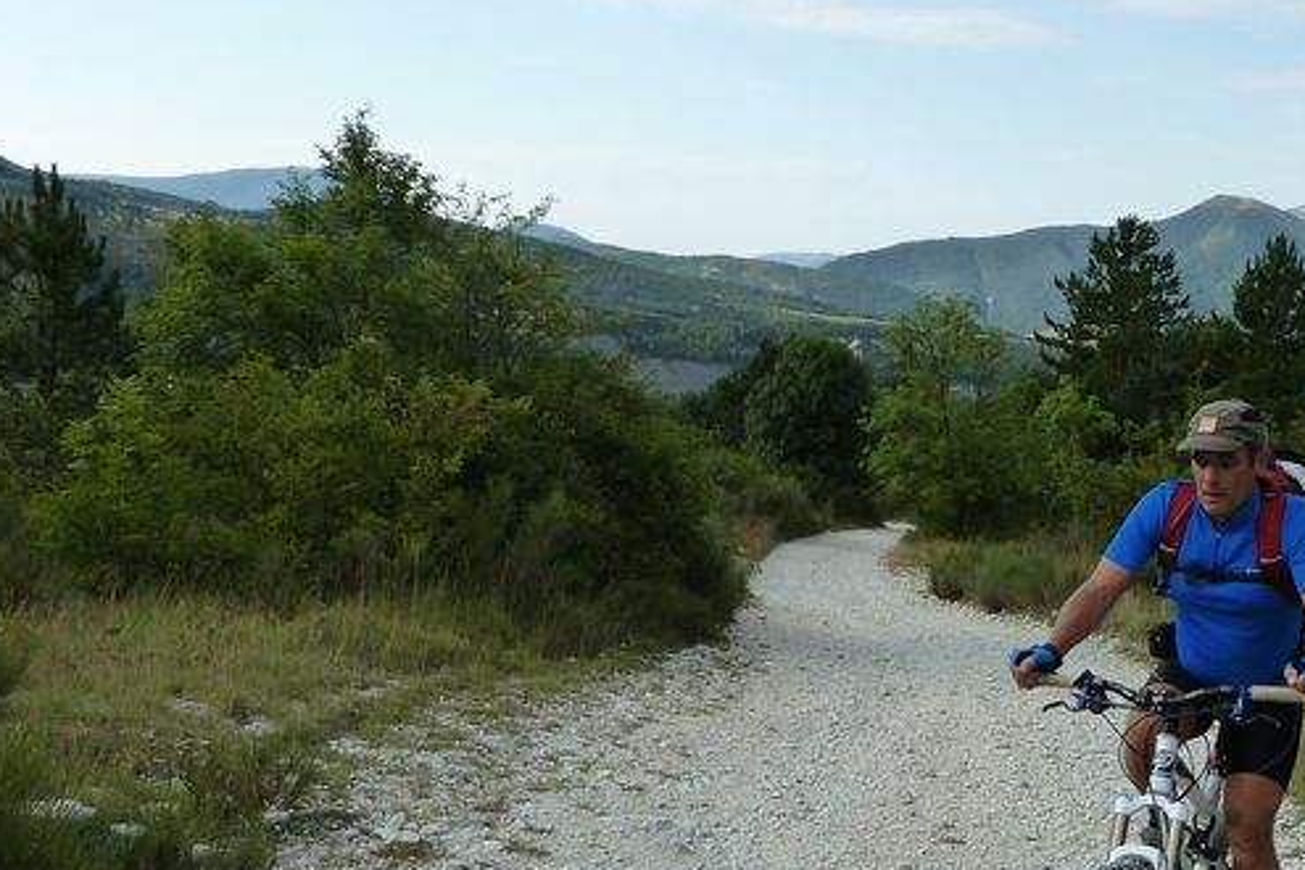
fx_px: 1522
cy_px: 530
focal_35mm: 42
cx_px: 830
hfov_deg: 45.9
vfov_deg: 31.8
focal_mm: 4.1
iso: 125
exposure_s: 1/400
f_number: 4
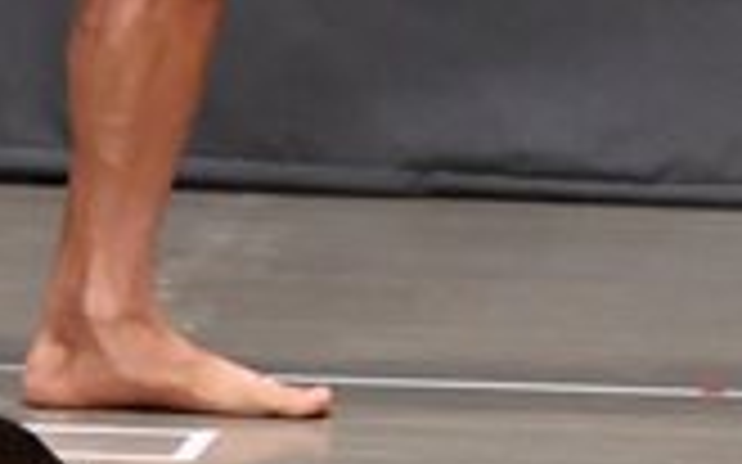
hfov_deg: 1.9
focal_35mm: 1079
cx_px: -29
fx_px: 21812
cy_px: -577
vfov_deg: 1.2
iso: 6400
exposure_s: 1/400
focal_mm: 150
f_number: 5.6
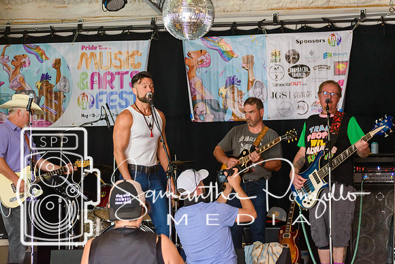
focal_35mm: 108
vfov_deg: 12.7
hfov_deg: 19.0
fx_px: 1182
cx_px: 198
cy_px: 132
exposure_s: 1/125
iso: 1800
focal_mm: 70
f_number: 4.5
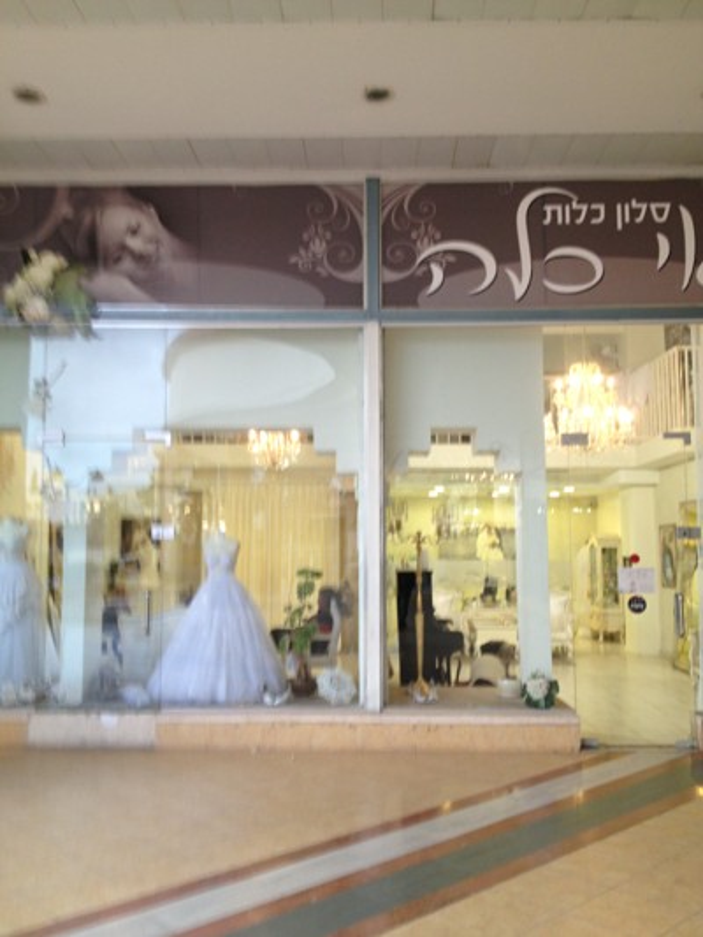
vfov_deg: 52.6
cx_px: 352
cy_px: 468
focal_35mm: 35
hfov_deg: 40.7
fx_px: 947
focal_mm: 4.28
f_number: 2.4
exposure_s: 1/20
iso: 64
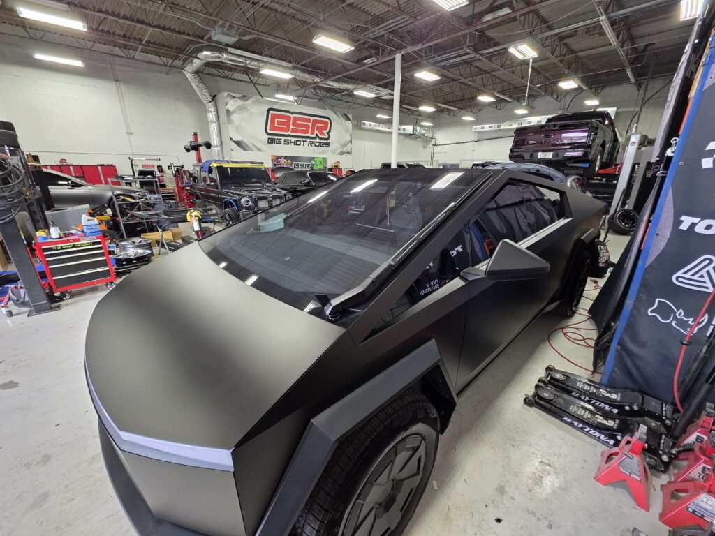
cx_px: 358
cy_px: 268
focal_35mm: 13
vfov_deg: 89.9
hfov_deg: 106.2
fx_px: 269
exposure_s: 1/120
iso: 200
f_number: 1.9
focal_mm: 2.2
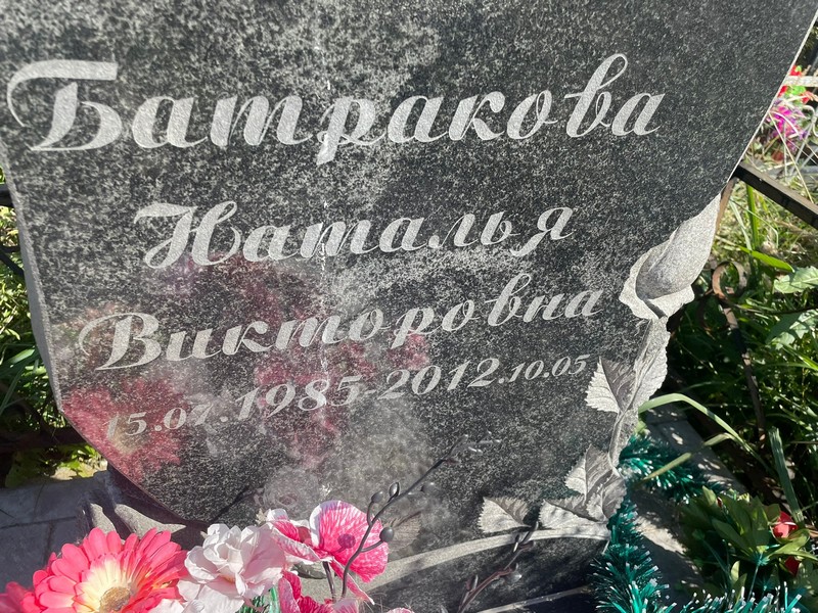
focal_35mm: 26
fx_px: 614
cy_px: 306
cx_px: 409
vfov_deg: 53.1
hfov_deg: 67.3
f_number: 1.6
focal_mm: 4.2
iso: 32
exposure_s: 1/1335
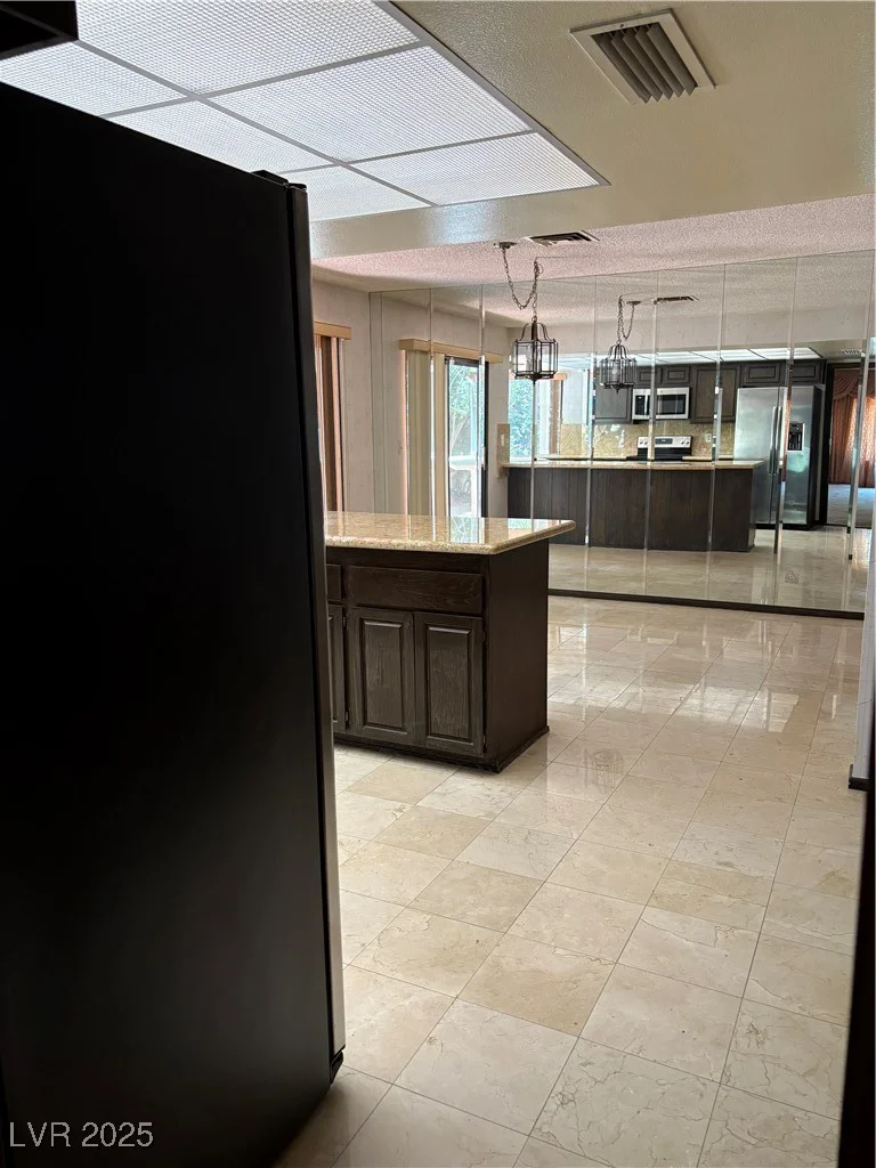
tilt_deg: -9.9
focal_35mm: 26
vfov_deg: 67.3
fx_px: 877
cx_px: 438
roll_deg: +1.0
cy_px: 584
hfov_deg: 53.1
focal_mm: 5.96
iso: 160
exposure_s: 1/60
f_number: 1.6
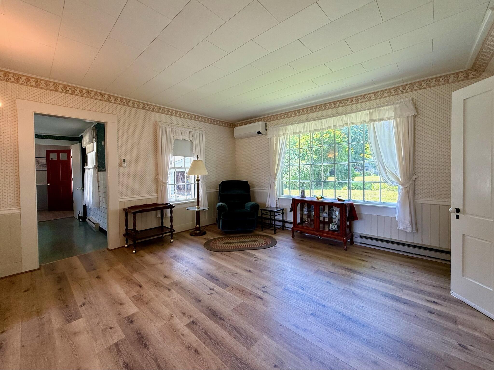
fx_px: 200
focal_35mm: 14
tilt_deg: -0.8
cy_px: 185
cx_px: 247
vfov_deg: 85.7
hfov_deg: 102.1
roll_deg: -0.2
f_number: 2.2
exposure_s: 1/120
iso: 125
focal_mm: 2.22
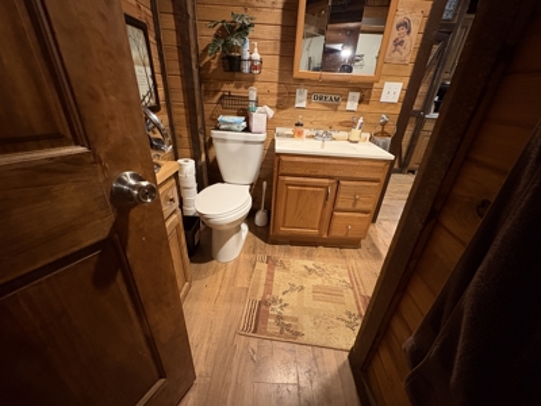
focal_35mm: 14
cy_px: 203
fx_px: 219
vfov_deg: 85.7
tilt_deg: -26.7
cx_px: 270
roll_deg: -1.4
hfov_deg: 102.1
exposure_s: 1/40
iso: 800
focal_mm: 2.22
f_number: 2.2
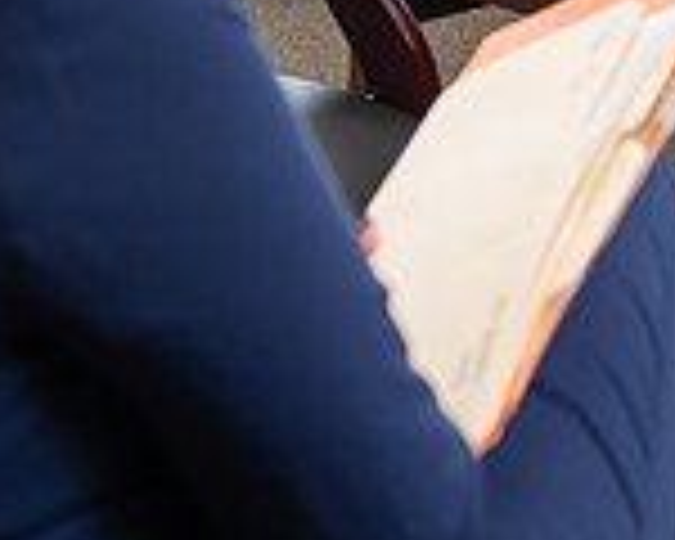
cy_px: -209
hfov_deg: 13.2
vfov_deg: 10.4
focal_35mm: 145
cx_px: 639
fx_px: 2897
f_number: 3.2
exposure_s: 1/160
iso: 1000
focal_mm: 40
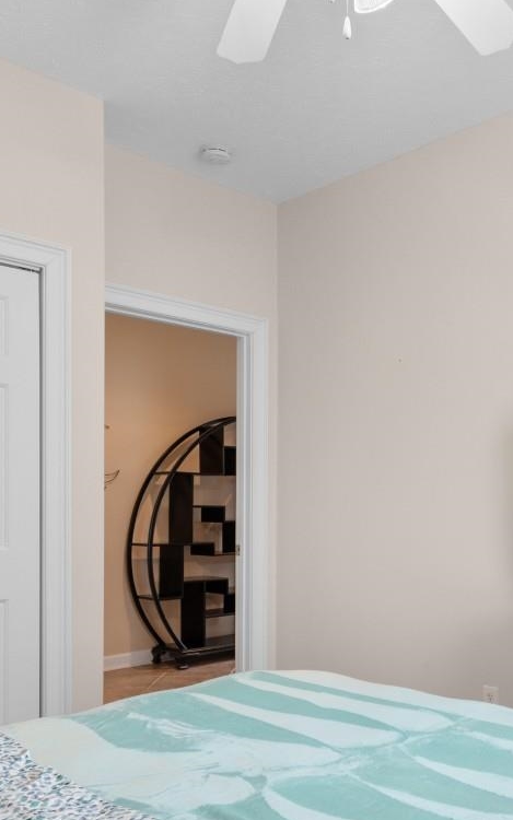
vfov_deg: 57.5
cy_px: 507
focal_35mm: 33
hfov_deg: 37.1
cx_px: 405
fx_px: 738
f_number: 4.5
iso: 100
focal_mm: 10
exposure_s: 1/3
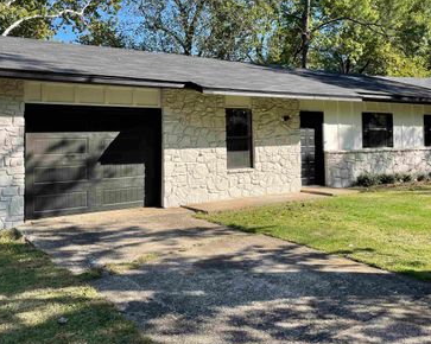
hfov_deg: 51.6
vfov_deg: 41.8
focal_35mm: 35
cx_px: 217
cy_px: 125
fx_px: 446
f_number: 1.6
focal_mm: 4.2
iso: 32
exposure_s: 1/1366
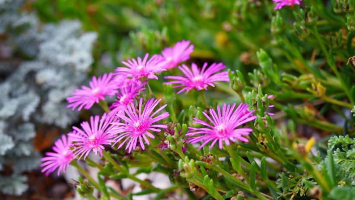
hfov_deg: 15.1
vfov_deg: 8.5
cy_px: 123
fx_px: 1337
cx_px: 157
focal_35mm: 142
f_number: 4.5
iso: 400
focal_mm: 105
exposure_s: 1/800
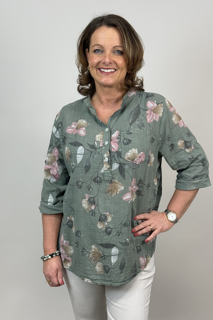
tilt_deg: -10.6
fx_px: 444
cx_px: 108
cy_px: 160
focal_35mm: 50
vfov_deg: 39.6
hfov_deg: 27.0
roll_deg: +0.4
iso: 80
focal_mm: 6.76
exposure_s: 1/50
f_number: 1.78
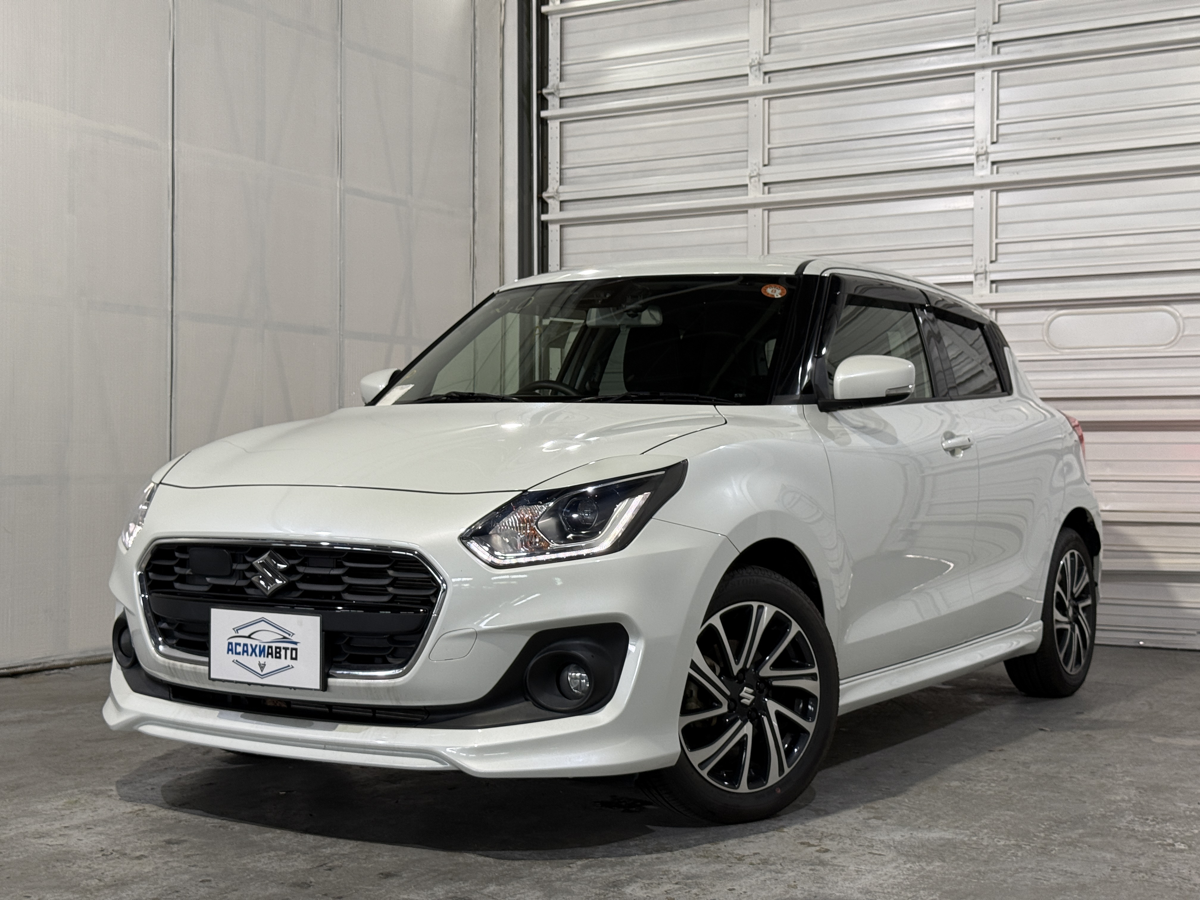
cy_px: 450
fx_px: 1664
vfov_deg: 30.3
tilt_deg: +0.7
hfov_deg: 39.7
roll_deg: -0.3
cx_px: 600
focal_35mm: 48
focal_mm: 6.76
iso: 64
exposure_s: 1/60
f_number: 1.78
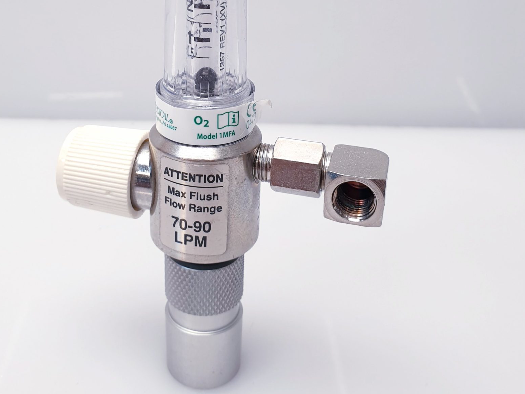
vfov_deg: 32.1
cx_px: 209
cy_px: 46
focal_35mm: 43
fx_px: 652
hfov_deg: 43.6
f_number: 2.4
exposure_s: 1/50
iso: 64
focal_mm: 4.3
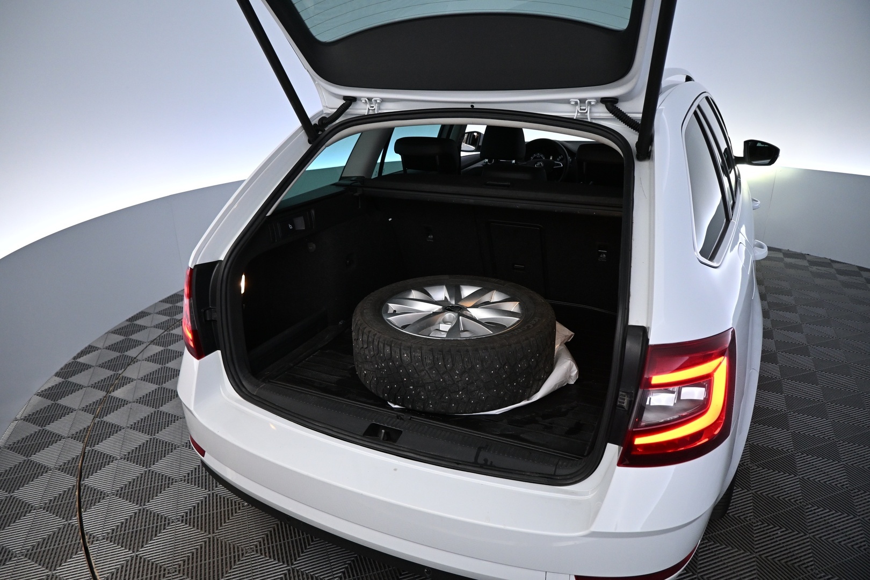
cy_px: 290
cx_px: 435
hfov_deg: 73.7
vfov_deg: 53.1
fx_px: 580
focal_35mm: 24
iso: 1400
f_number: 3.5
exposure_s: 1/125
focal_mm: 16
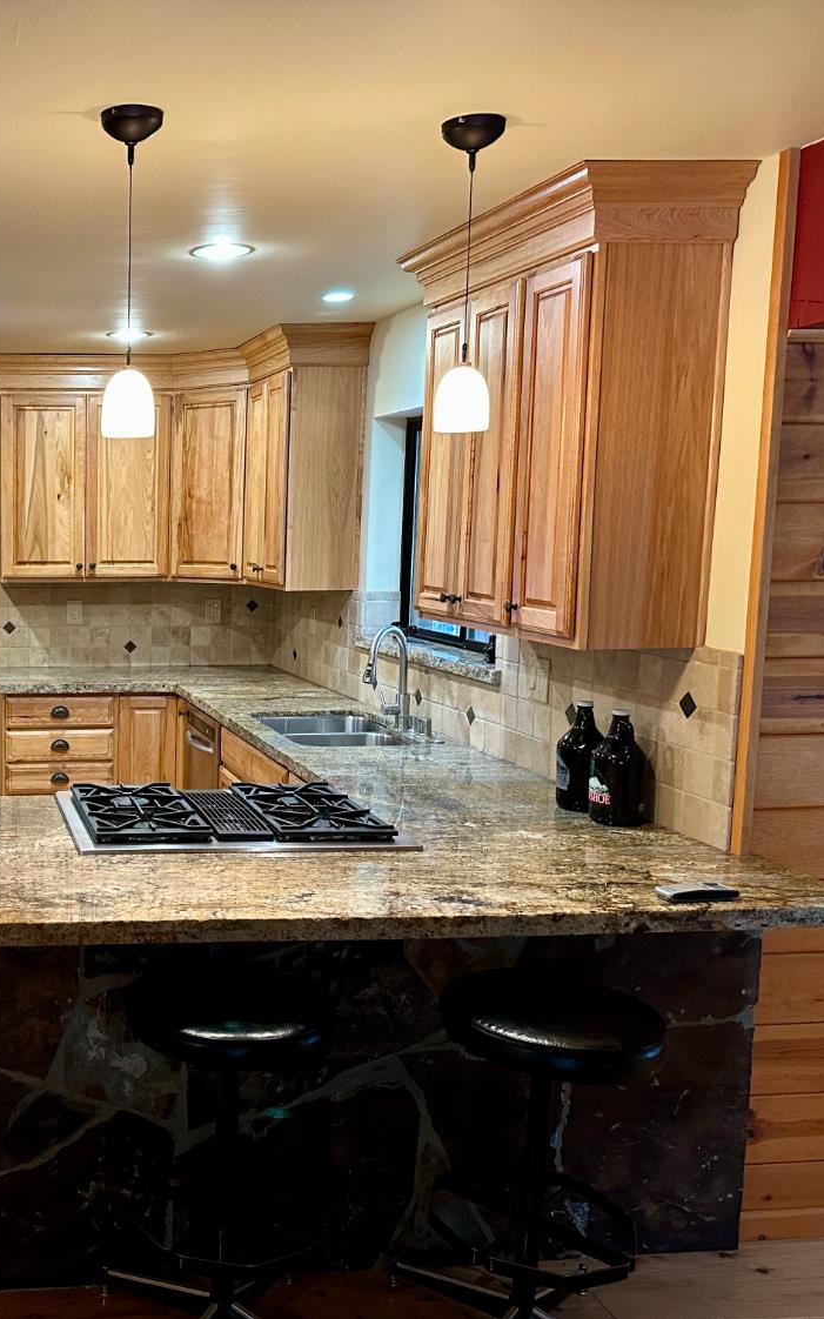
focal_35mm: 34
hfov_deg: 34.5
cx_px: 36
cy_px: 660
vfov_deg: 56.7
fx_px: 1222
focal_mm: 6.86
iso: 400
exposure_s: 1/60
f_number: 1.78
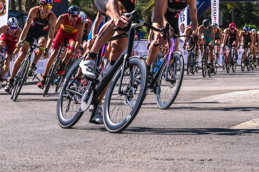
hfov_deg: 10.3
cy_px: 38
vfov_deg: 6.9
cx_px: 106
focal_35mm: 200
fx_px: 1438
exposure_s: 1/1250
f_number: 9
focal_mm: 110
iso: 320
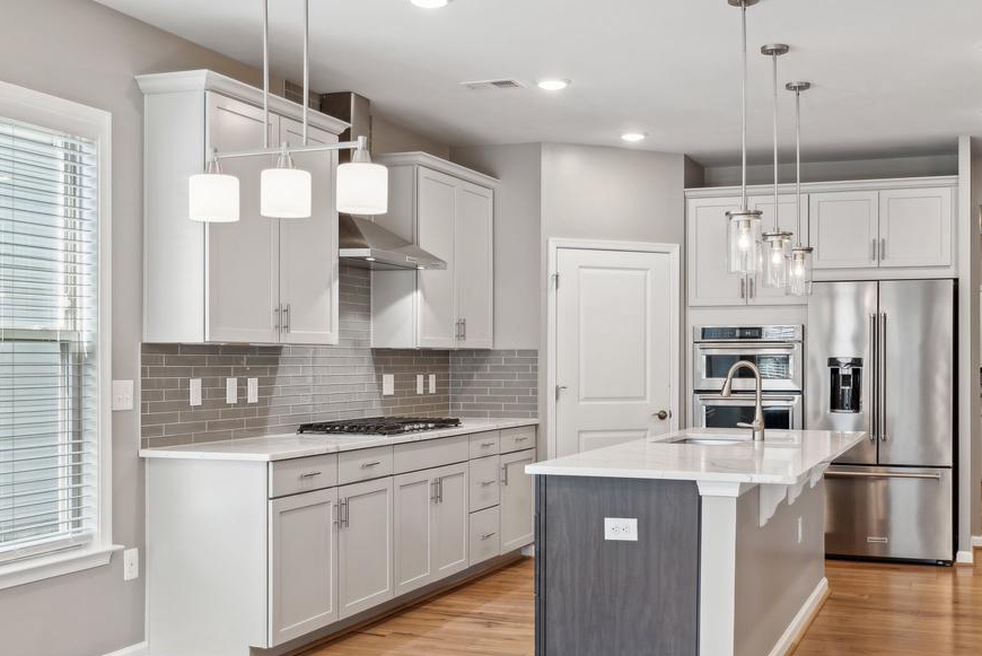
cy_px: 366
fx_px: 1108
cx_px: 556
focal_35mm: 41
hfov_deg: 47.7
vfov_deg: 32.9
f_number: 6.3
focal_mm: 34.5
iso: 125
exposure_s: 1/10
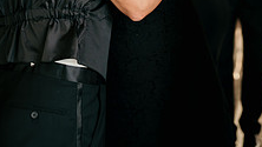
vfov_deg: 10.8
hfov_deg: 20.1
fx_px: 737
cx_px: 163
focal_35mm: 106
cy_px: -106
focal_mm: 50
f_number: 3.2
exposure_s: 1/80
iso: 500
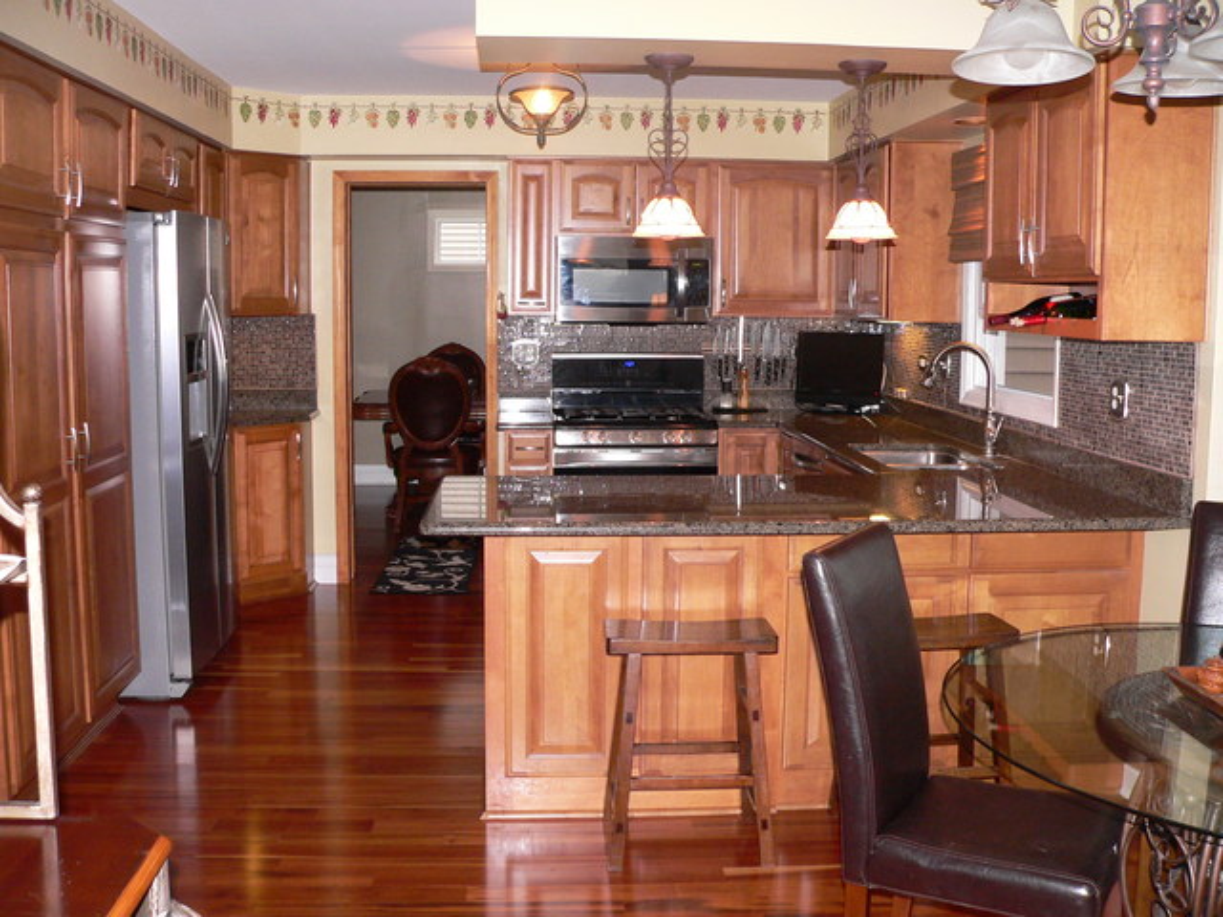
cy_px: 458
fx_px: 1272
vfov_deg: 39.7
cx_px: 612
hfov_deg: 51.4
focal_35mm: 36
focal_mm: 6
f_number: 2.8
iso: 300
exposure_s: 1/60
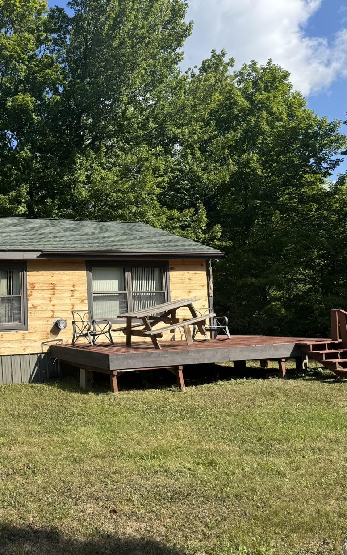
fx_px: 514
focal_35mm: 34
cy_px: 277
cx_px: -12
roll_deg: +0.9
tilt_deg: +3.6
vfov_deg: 56.7
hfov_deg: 33.6
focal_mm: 6.76
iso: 80
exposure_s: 1/3597
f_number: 1.78
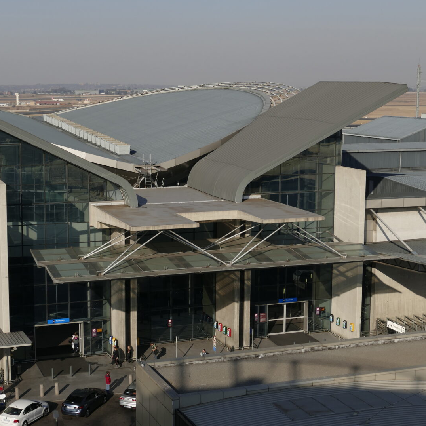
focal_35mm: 64
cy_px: 213
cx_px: 160
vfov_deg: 26.9
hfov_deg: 26.8
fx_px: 891
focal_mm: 18.17
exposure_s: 1/1600
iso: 125
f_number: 4
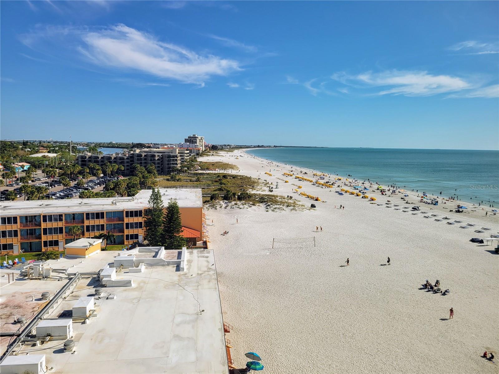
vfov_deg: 53.1
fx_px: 375
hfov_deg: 67.3
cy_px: 187
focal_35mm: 26
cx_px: 250
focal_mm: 5.4
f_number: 1.8
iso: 40
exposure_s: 1/2066
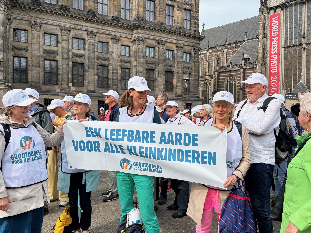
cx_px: 156
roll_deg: -0.2
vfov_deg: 53.1
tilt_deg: +0.3
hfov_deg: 67.3
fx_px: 234
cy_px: 116
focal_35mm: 26
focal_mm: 5.96
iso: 50
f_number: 1.6
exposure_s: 1/2865
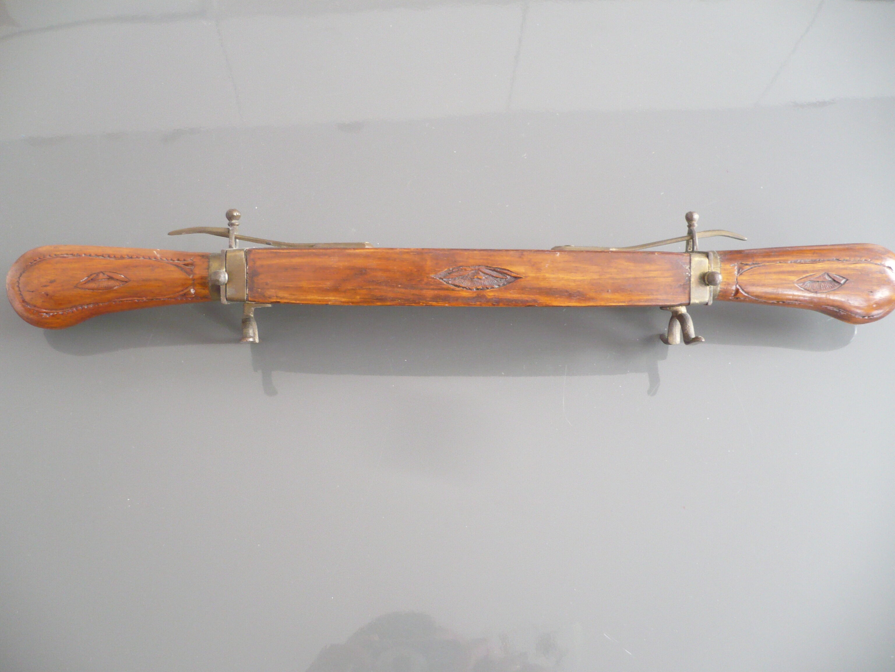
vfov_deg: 40.7
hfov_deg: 52.6
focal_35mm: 35
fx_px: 905
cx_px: 448
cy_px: 336
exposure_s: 1/20
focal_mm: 5.8
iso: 200
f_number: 2.8
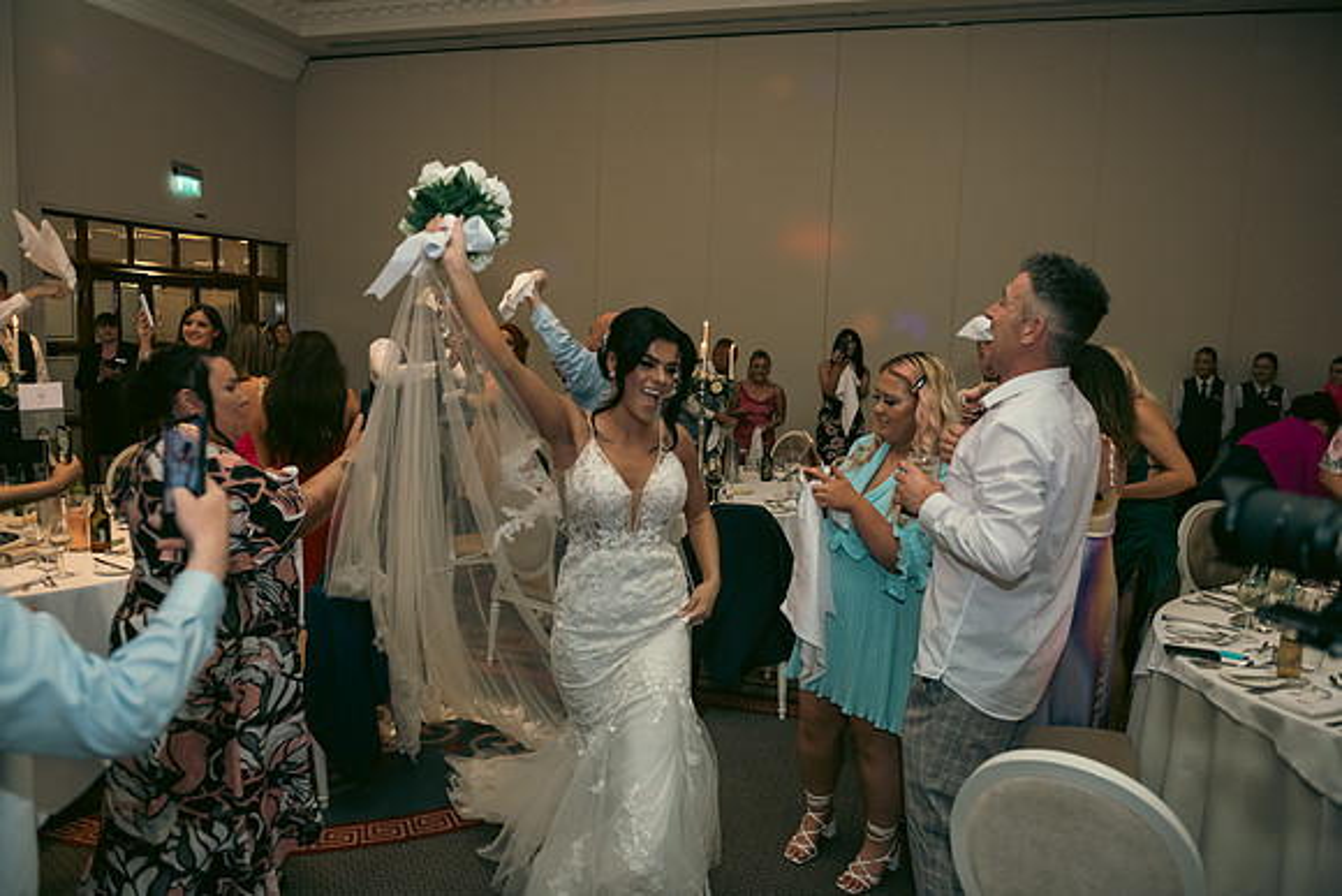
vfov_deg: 53.2
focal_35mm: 24
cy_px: 448
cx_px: 671
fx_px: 895
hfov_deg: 73.7
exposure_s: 1/160
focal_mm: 24
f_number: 3.5
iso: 800
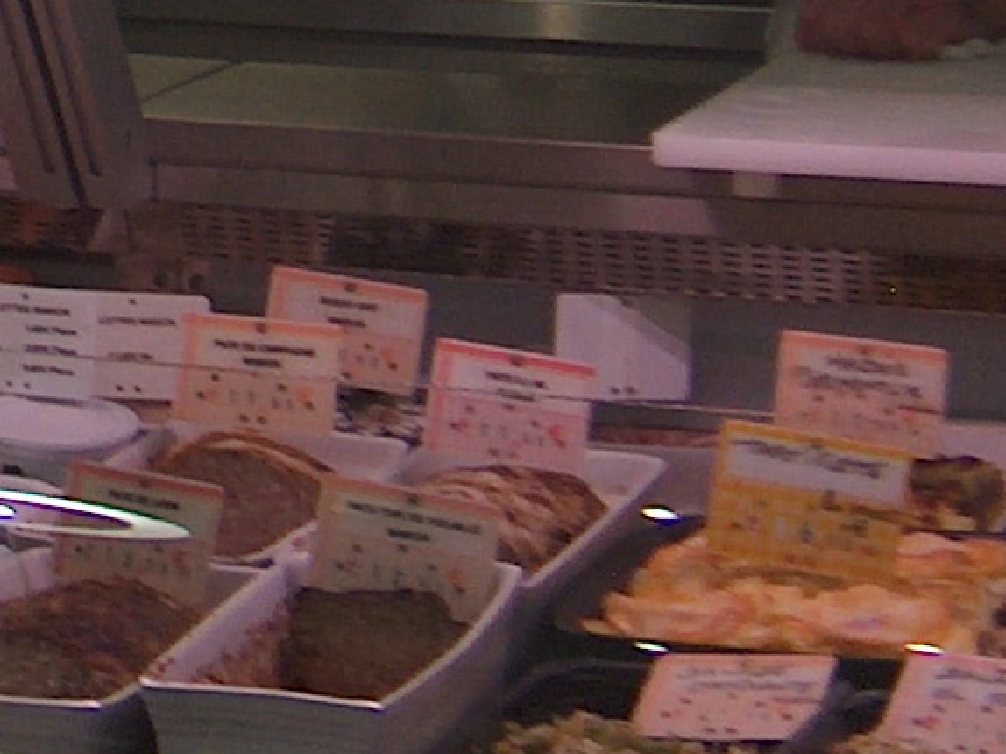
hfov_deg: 11.1
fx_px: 4880
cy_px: -601
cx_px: -659
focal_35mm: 168
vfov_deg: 8.5
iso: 170
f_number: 2.8
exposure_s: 1/122
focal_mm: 7.6
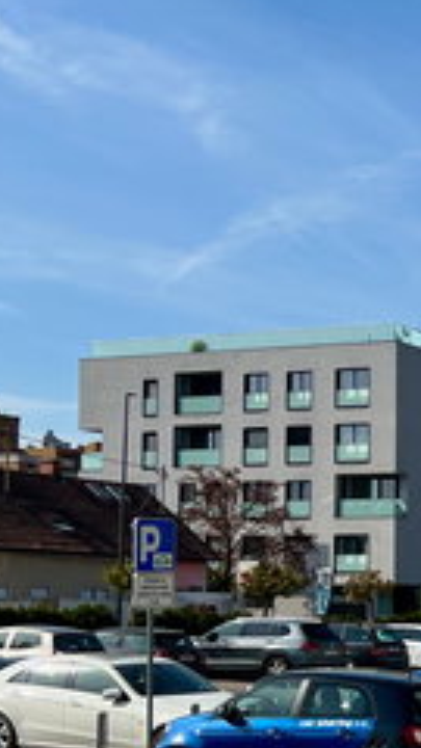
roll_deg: -1.2
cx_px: 806
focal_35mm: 74
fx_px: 1469
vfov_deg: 28.0
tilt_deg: +1.5
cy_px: 592
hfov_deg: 14.1
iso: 50
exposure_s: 1/5319
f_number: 1.5
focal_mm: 5.7
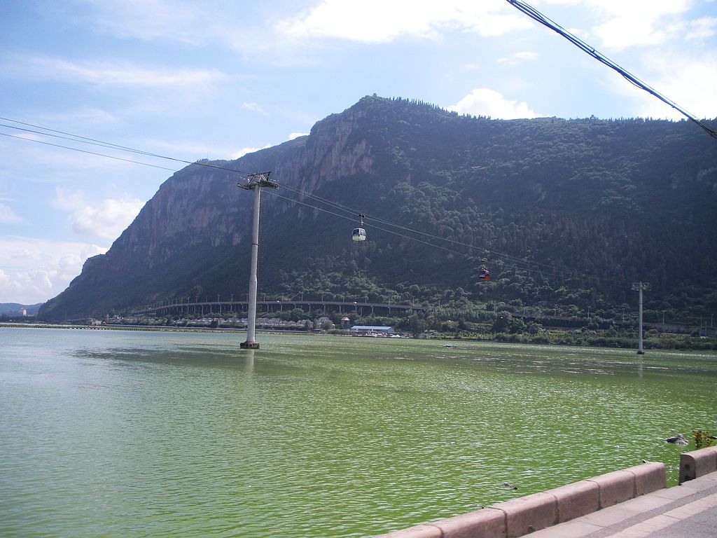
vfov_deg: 39.7
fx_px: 746
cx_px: 358
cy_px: 269
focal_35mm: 36
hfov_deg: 51.4
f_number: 3.5
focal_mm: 6.3
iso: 64
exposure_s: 1/641
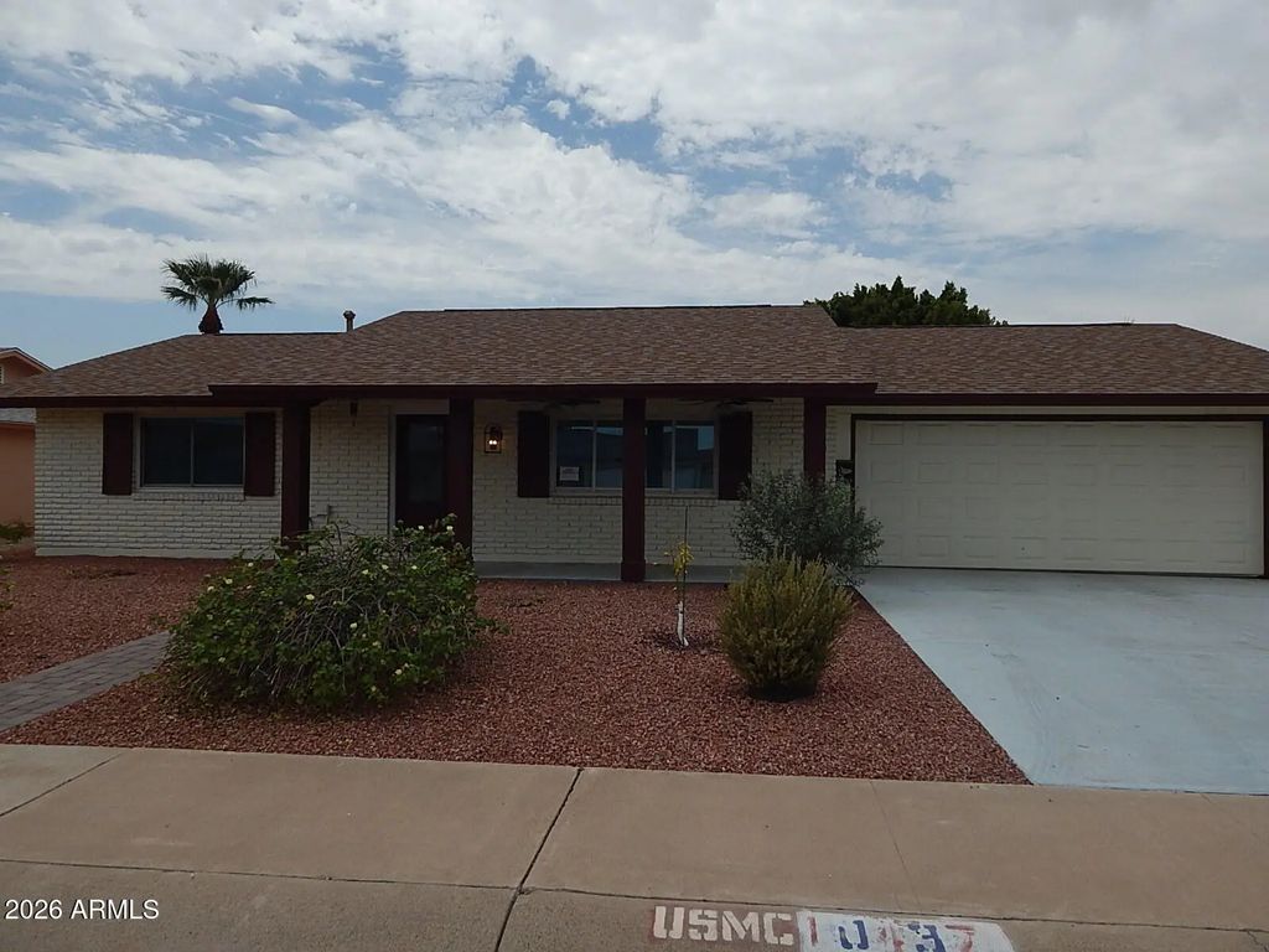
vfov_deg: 58.9
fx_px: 843
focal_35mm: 23
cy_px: 476
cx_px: 634
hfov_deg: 73.9
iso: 125
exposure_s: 1/1250
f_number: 6
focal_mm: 4
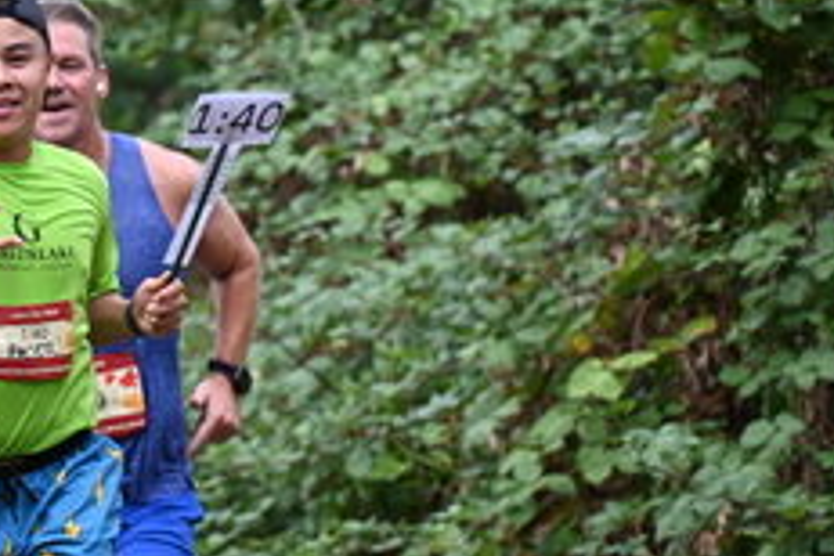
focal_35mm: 477
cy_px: 211
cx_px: -137
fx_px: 11050
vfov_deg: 2.9
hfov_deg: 4.3
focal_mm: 200
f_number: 6.3
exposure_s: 1/250
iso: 560
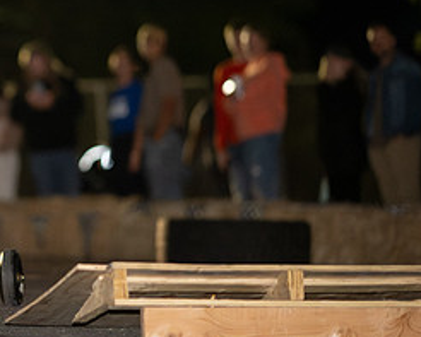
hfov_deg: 7.4
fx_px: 3228
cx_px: -49
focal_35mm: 259
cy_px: 115
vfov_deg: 6.0
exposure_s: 1/640
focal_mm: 105
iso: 2500
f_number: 1.4
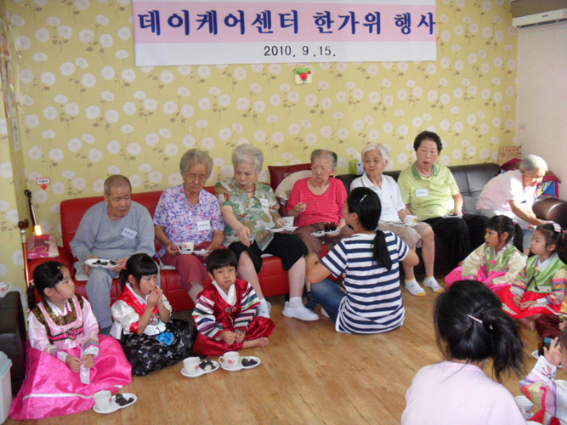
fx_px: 573
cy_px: 212
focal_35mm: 35
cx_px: 284
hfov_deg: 52.6
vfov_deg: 40.7
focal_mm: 6.3
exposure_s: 1/45
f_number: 3
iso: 200
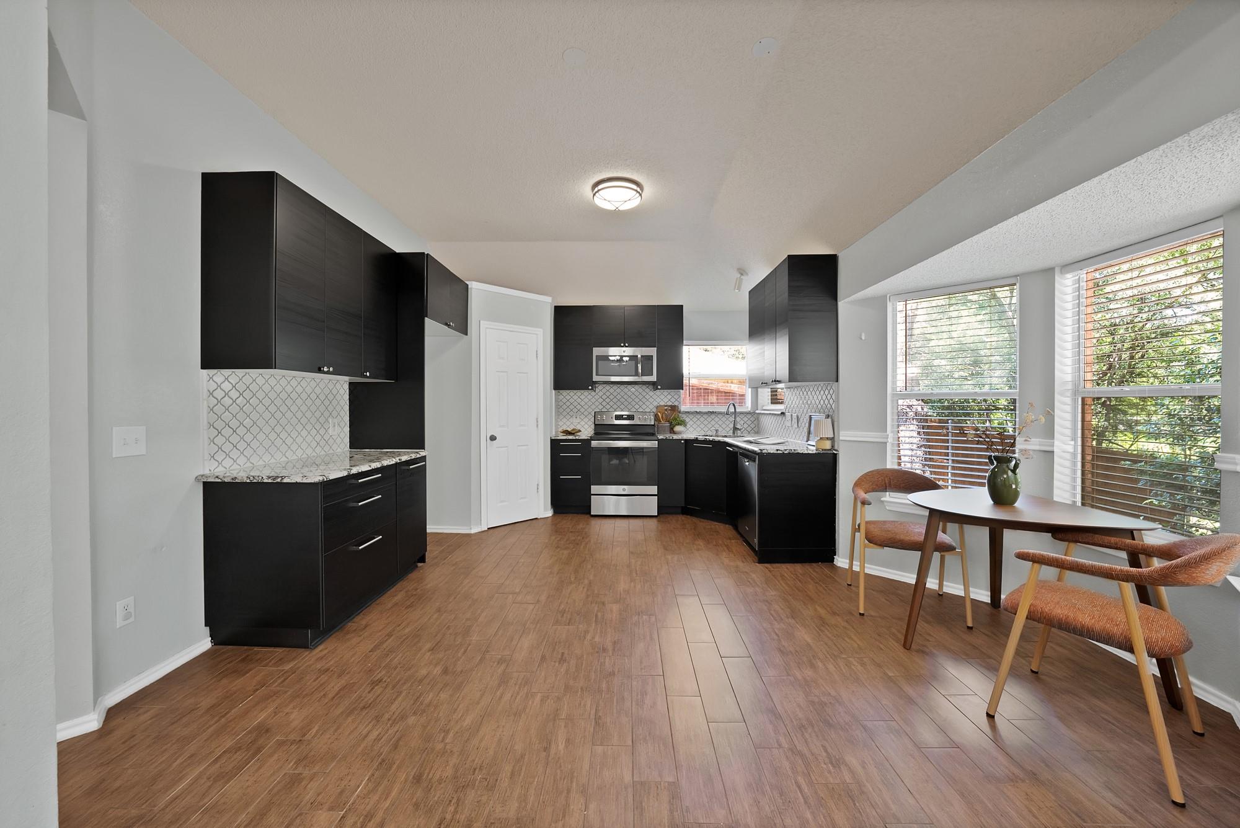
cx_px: 620
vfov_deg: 90.1
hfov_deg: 112.6
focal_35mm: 12
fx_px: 413
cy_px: 414
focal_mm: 12
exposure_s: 1/2
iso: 1250
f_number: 9
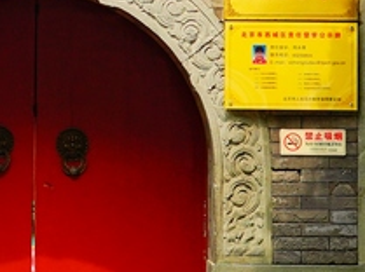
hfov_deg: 7.9
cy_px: -78
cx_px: -28
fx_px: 2621
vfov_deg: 5.9
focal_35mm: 249
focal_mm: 45
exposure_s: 1/500
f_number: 7.1
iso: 400
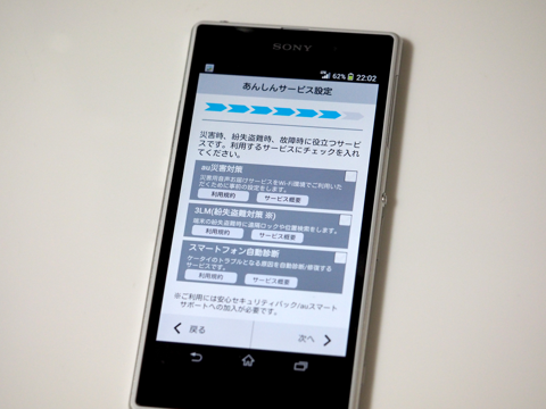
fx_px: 1893
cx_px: 273
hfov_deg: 16.4
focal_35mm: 120
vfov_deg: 12.3
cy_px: 204
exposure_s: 1/125
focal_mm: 60
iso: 1250
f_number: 2.8
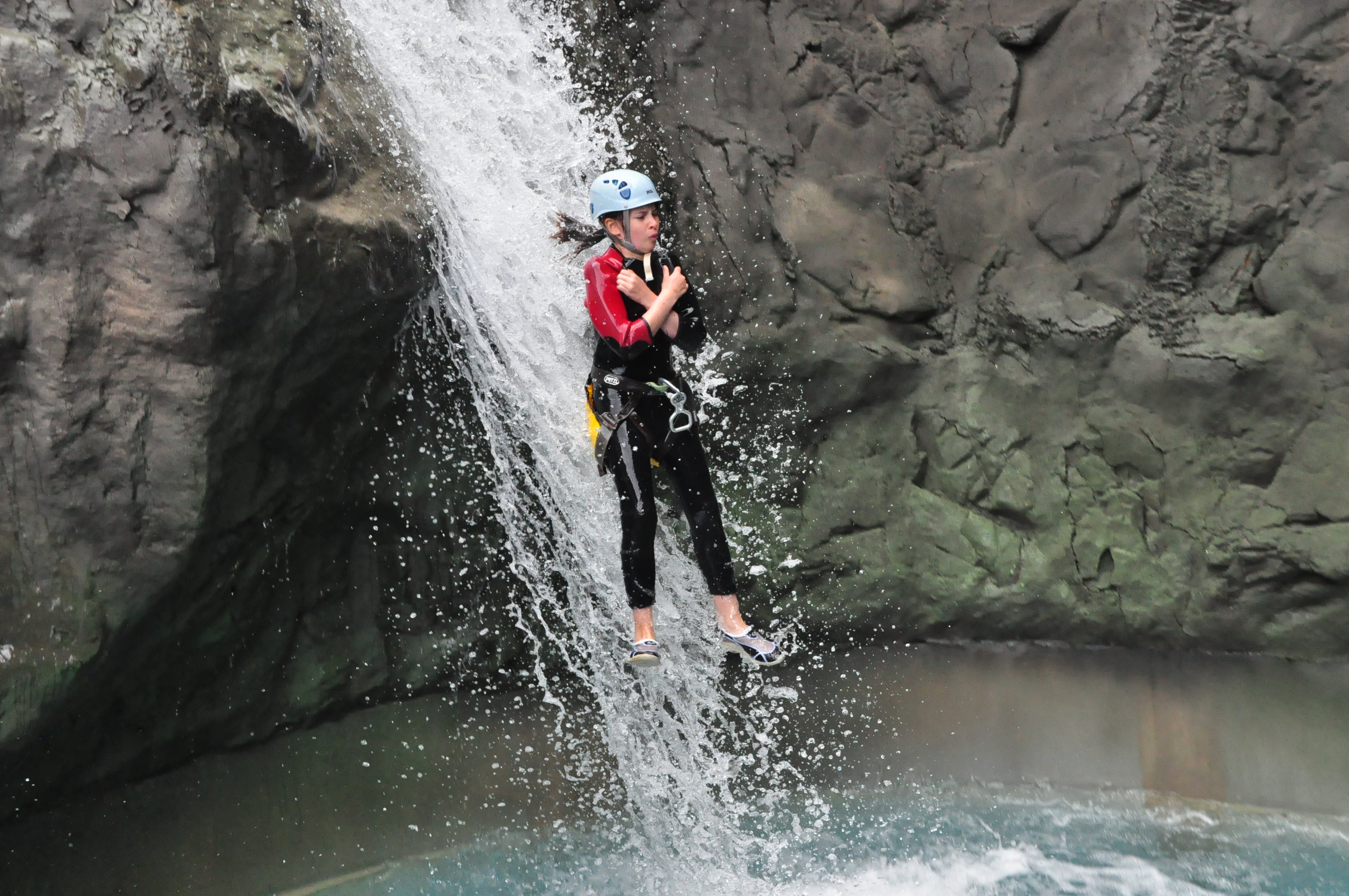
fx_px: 1909
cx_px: 674
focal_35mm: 51
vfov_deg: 26.4
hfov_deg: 38.9
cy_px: 448
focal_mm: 34
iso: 2000
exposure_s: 1/800
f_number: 8
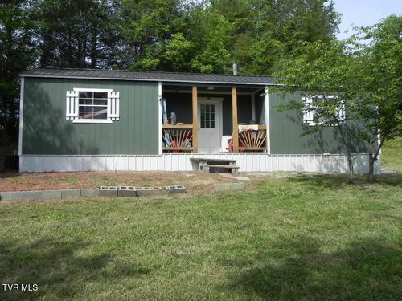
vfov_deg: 48.2
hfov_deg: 61.7
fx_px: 337
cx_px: 201
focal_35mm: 29
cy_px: 150
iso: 160
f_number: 7.1
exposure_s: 1/323
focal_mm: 5.2
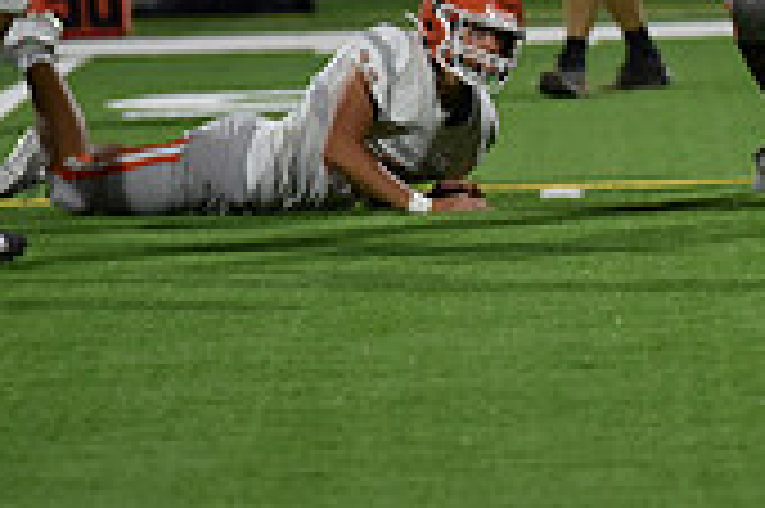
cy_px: -236
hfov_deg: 3.0
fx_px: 14499
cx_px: 886
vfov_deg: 2.0
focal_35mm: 683
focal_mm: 200
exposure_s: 1/500
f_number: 2.8
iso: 1600
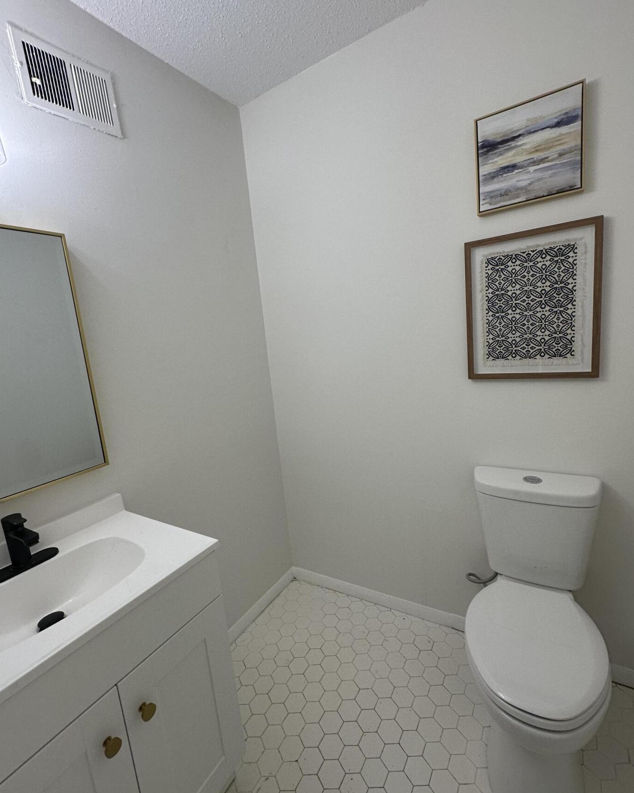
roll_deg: +5.0
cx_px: 313
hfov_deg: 80.4
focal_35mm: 16
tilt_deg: -9.4
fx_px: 375
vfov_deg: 93.1
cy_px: 393
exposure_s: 1/120
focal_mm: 2.22
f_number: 2.2
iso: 125
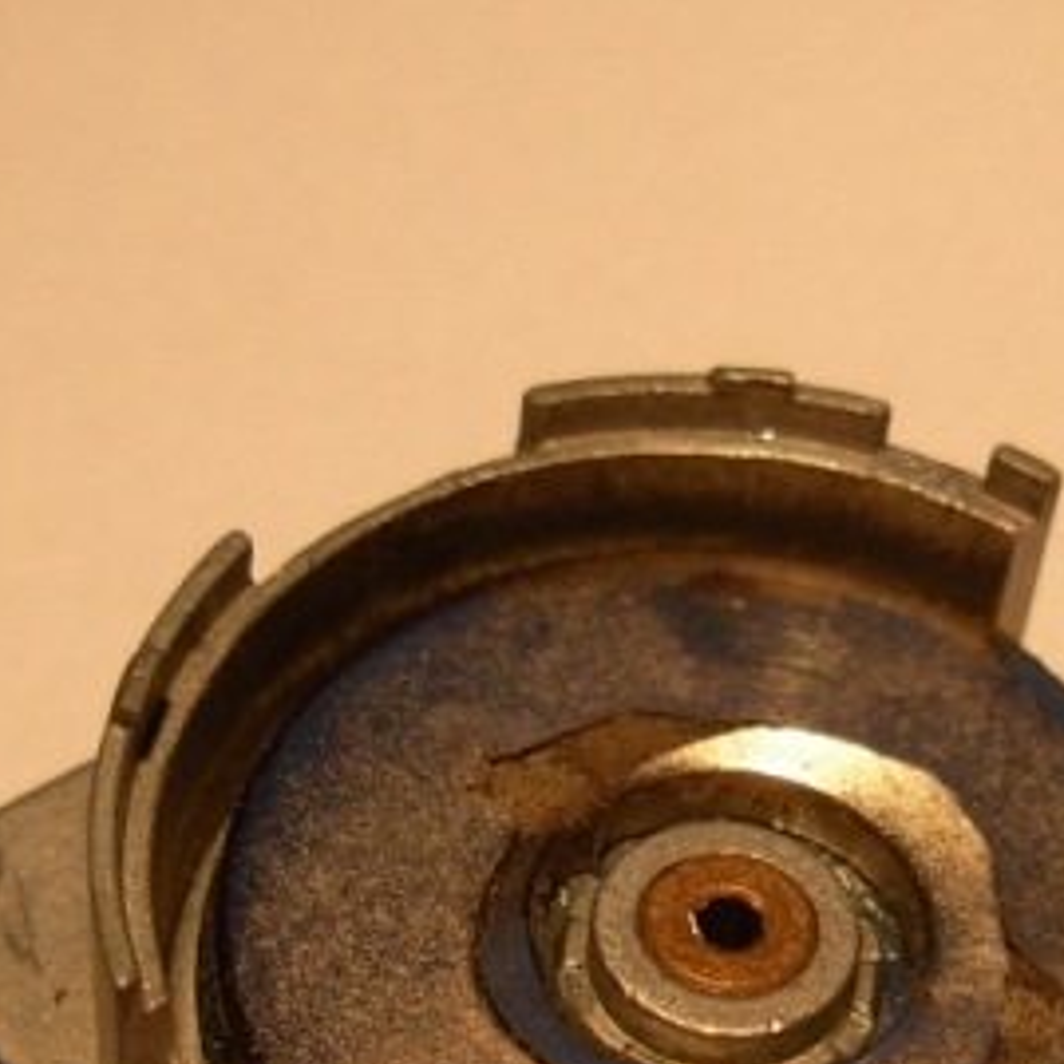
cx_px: 846
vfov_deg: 17.3
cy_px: 791
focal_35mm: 100
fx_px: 3478
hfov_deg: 17.3
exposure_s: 1/23.2
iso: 79
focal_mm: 6.3
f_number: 2.9
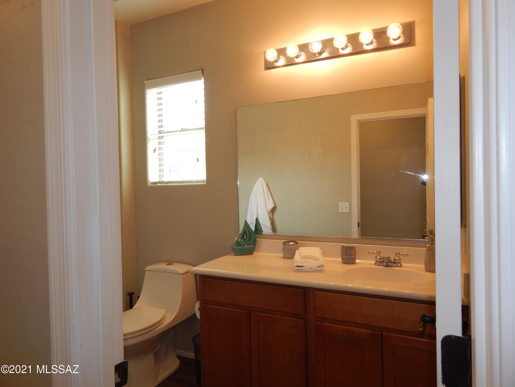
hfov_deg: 73.9
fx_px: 342
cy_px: 194
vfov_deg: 58.9
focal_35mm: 23
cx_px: 258
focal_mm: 4
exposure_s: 1/30
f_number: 3
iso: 125
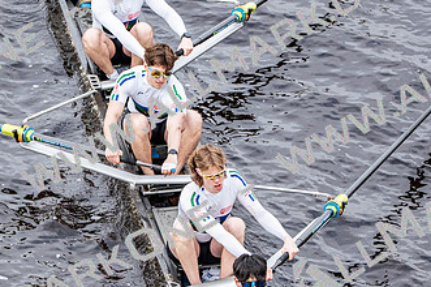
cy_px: 196
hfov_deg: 5.9
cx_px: 181
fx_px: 4198
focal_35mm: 351
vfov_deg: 3.9
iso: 400
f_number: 2.8
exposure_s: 1/2000
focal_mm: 200
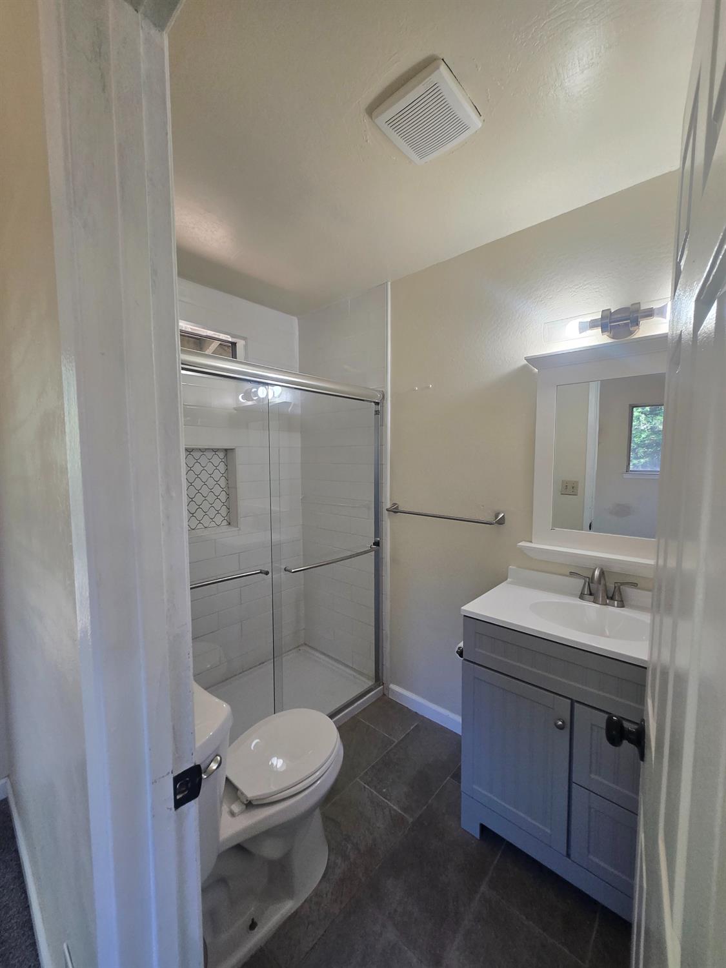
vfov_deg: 106.2
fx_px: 364
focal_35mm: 13
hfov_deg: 89.9
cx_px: 363
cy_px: 484
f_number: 2.2
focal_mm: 1.7
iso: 100
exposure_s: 1/60
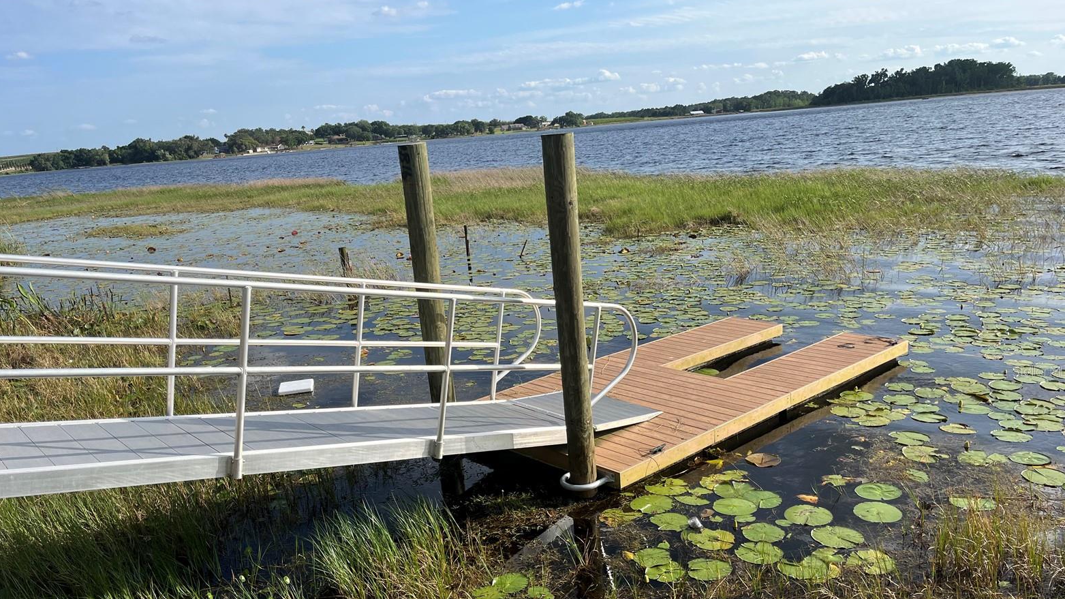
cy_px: 371
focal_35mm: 29
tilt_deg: -17.2
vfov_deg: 39.9
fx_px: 819
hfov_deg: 66.1
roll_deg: +4.2
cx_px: 531
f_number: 1.6
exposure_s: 1/2899
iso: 50
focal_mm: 5.1
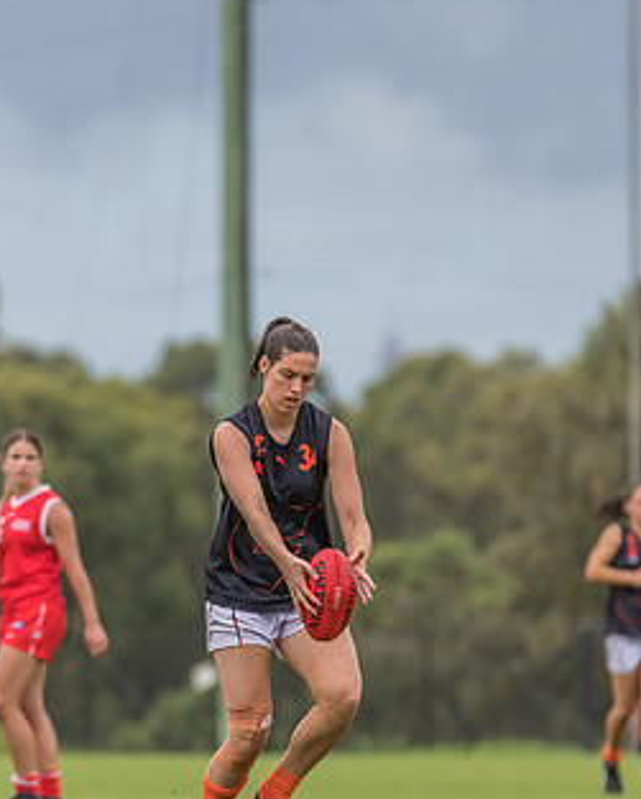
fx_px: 13403
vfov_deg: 3.4
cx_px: 306
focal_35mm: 566
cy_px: 539
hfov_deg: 2.7
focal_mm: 420
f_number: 6
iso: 560
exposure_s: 1/1250
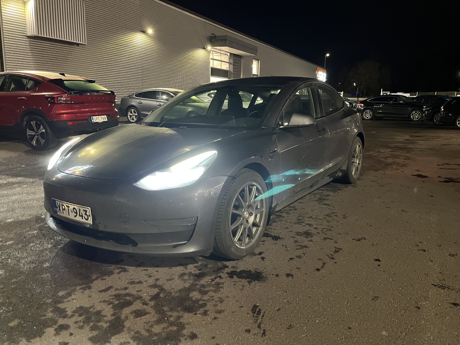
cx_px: 230
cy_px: 172
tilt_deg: -13.1
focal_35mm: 26
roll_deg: -2.2
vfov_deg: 53.1
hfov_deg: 67.3
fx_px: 346
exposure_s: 1/25
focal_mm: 5.1
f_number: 1.6
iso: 500
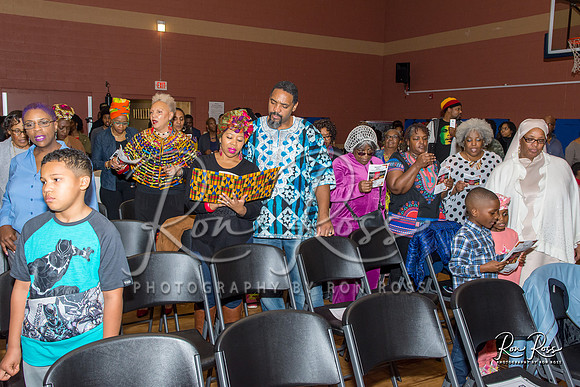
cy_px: 194
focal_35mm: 33
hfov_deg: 57.2
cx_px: 290
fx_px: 532
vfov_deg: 40.0
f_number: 5.6
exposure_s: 1/125
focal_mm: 22
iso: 800
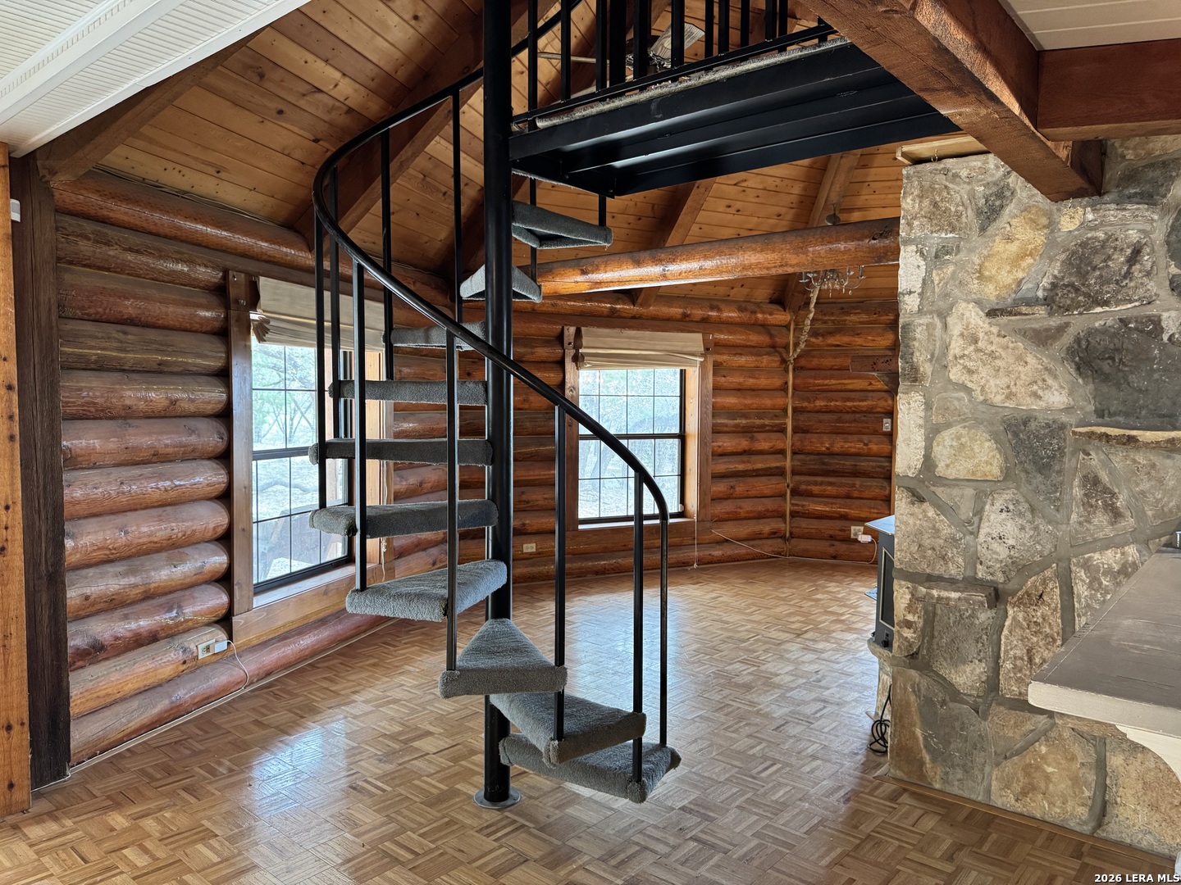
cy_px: 442
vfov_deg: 56.8
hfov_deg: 71.6
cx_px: 590
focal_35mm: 24
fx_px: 819
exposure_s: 1/60
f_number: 1.78
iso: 400
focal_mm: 6.76
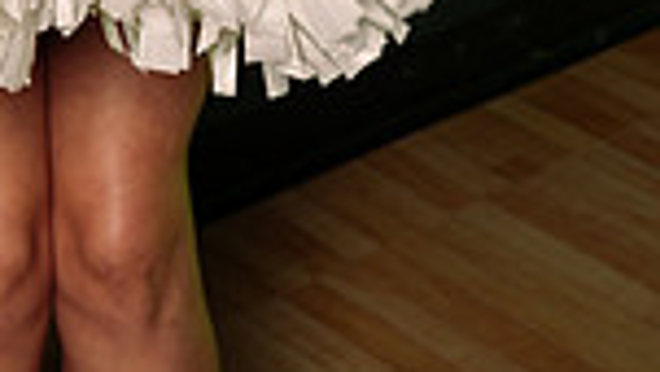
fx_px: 2345
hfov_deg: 15.8
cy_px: -582
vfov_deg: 8.2
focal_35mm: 134
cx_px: 57
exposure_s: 1/200
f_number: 7.1
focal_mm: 43
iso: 200
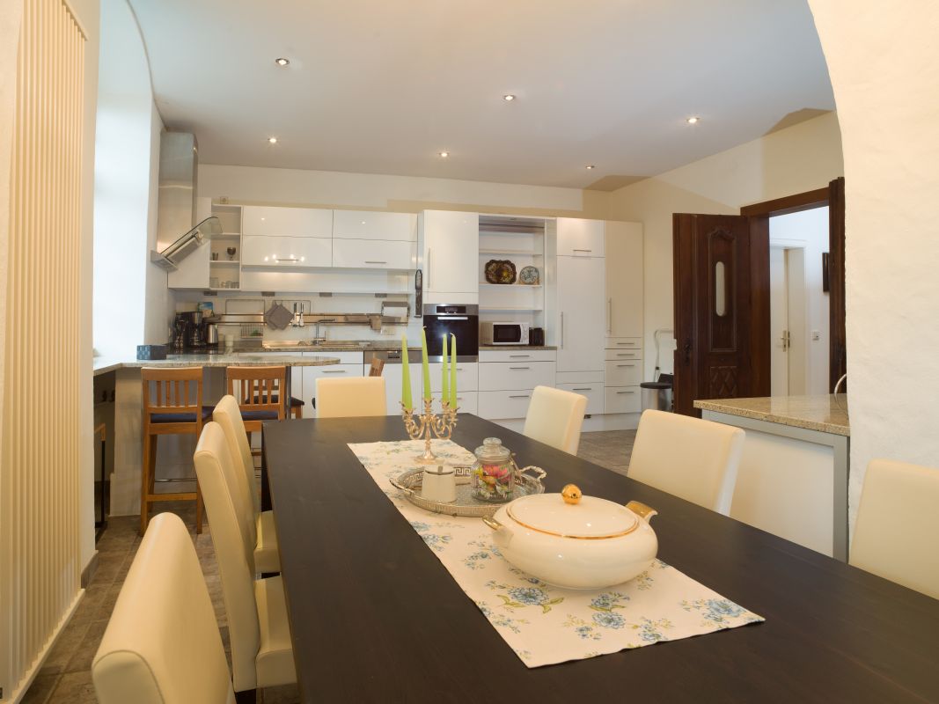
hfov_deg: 84.7
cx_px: 470
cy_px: 352
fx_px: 515
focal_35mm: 19
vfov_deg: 68.7
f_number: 11
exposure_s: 1/3.33
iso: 400
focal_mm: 24
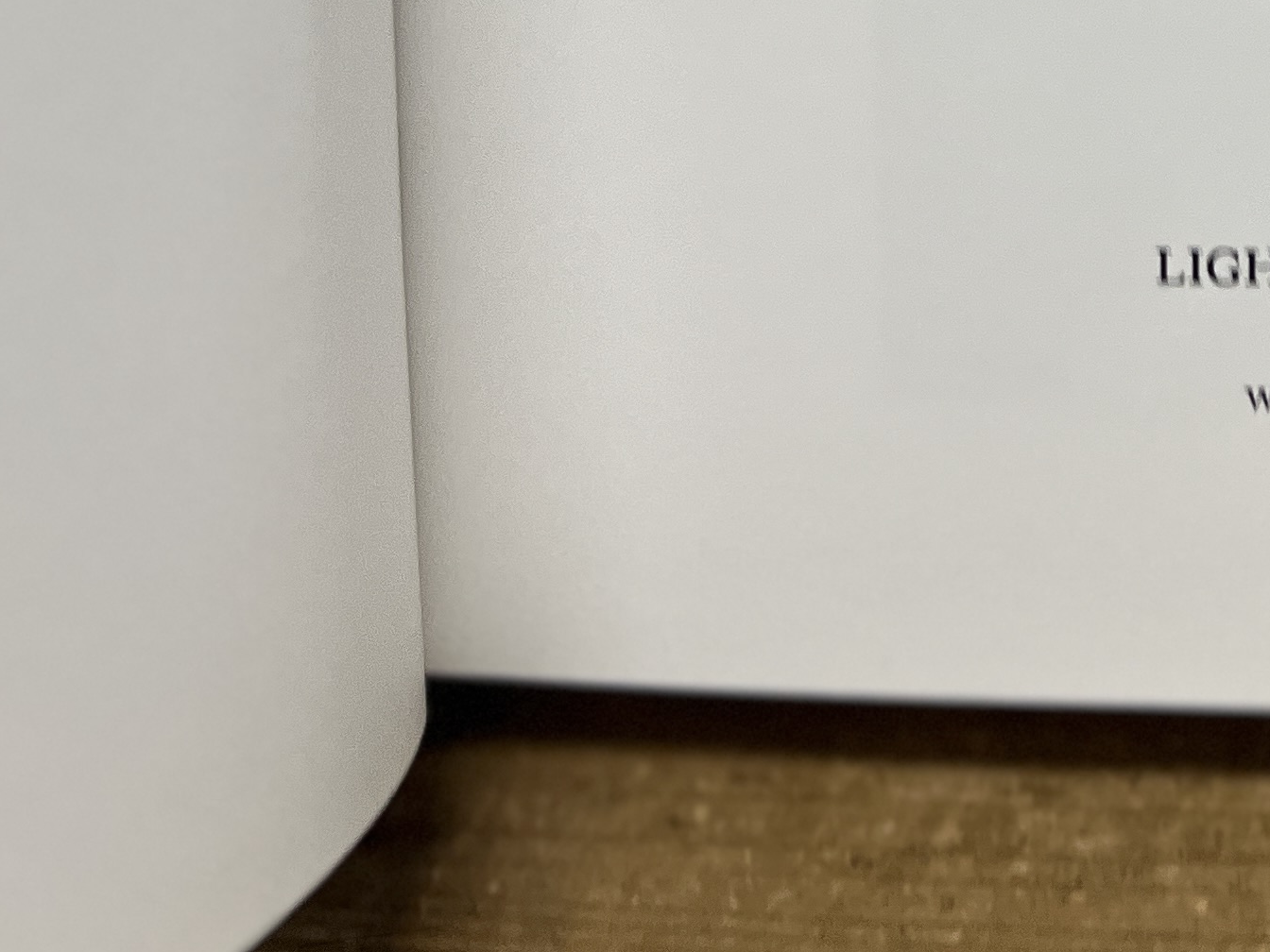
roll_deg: +1.8
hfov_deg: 23.6
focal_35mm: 78
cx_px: 1375
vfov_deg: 17.0
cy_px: -508
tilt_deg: -25.0
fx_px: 2862
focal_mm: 5.7
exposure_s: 1/120
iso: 80
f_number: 1.5
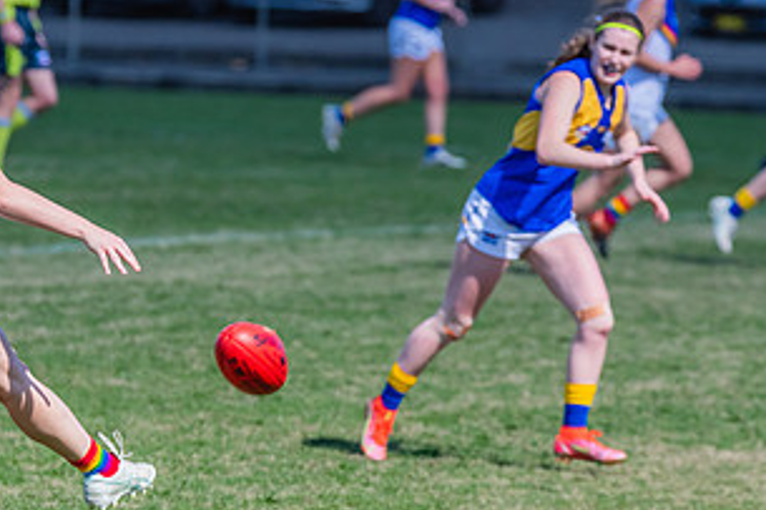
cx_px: 98
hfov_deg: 3.0
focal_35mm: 681
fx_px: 14482
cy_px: 298
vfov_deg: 2.0
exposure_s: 1/1600
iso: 800
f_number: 9
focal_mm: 350
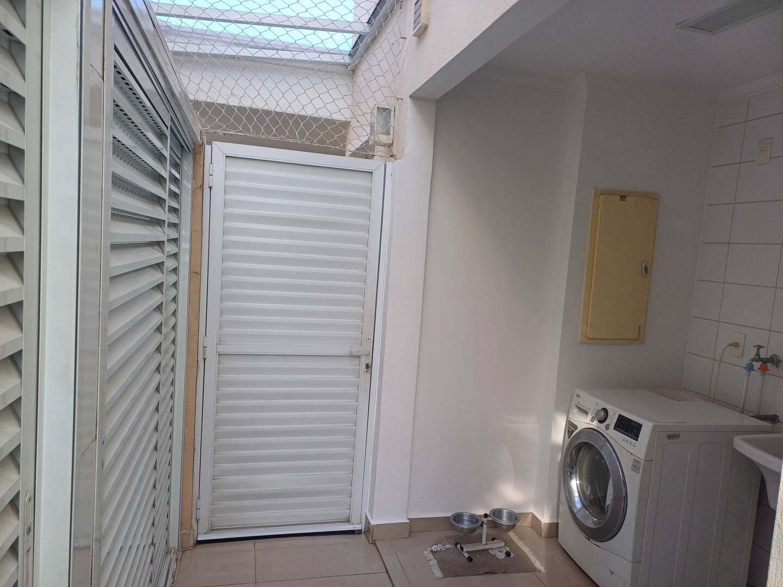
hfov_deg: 69.4
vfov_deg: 54.9
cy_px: 294
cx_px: 392
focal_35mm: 25
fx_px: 565
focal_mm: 4.65
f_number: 1.8
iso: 50
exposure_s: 1/130
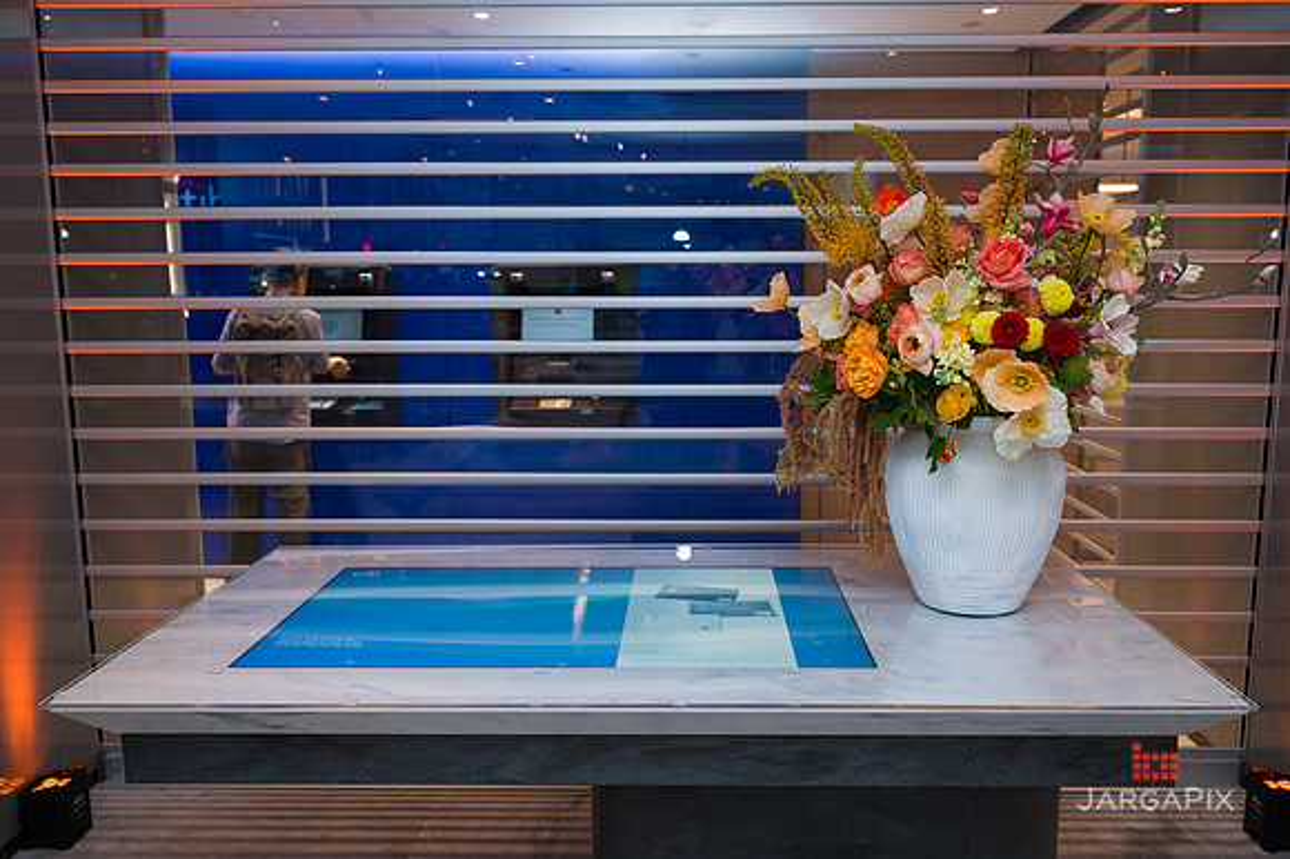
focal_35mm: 29
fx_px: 1047
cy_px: 433
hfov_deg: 63.2
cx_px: 658
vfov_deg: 44.6
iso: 400
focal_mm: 28.5
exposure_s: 1/160
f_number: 3.2
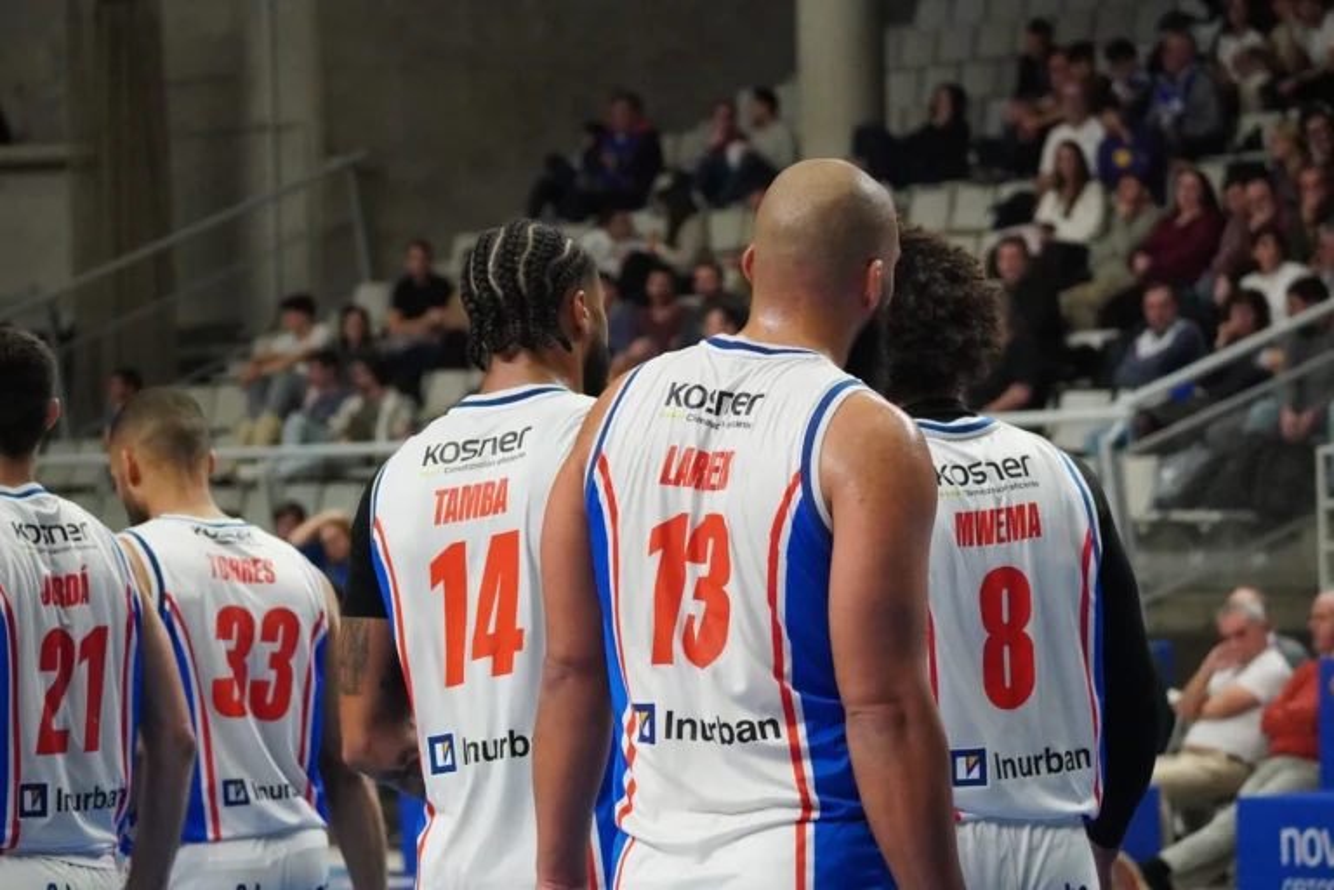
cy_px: 445
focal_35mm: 159
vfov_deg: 8.6
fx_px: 5891
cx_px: 667
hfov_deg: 12.9
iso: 6400
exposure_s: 1/1000
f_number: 5.6
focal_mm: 106
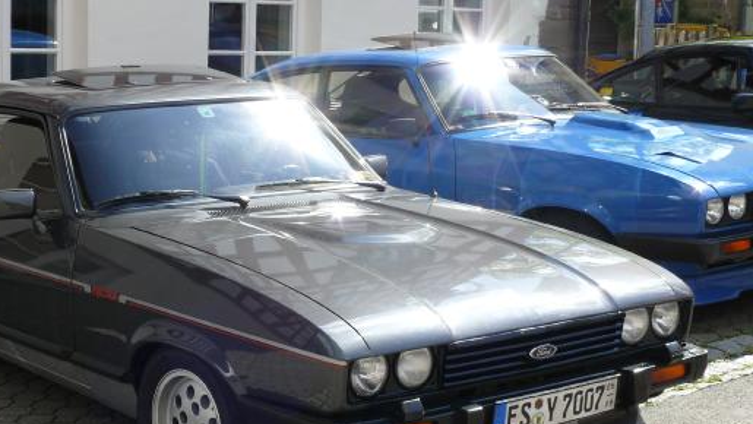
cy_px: 289
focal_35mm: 80
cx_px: 260
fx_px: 1598
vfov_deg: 15.1
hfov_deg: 26.4
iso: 100
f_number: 5.6
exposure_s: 1/250
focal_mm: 11.4
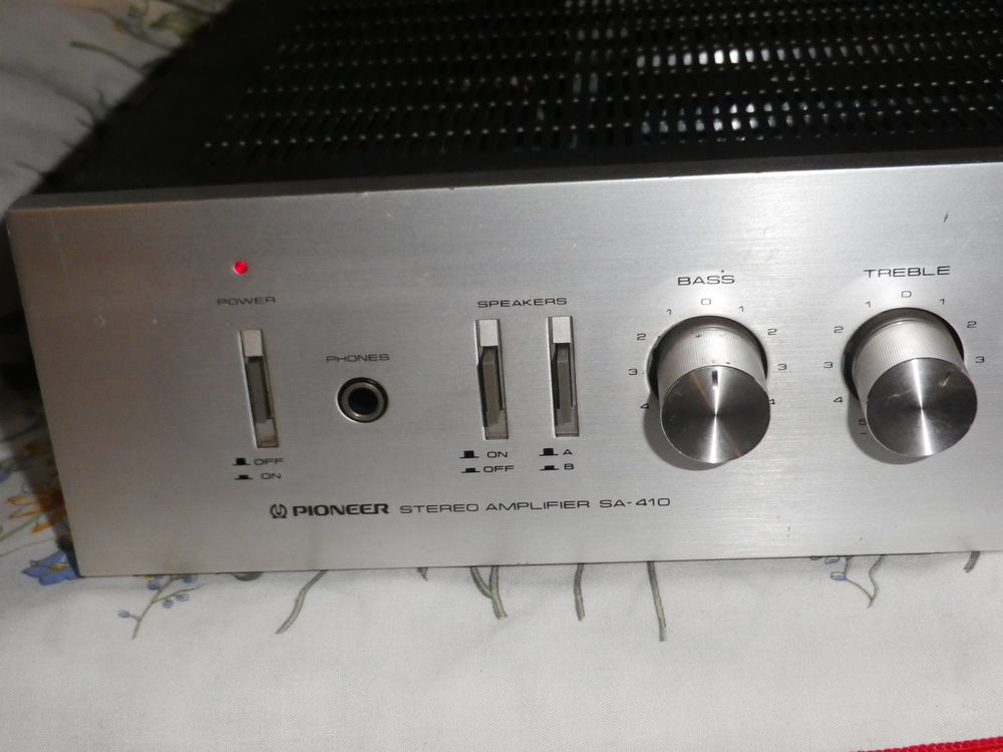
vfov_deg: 27.5
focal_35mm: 53
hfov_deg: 36.2
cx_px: 502
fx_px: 1536
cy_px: 376
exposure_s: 1/60
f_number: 4.4
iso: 400
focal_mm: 9.5
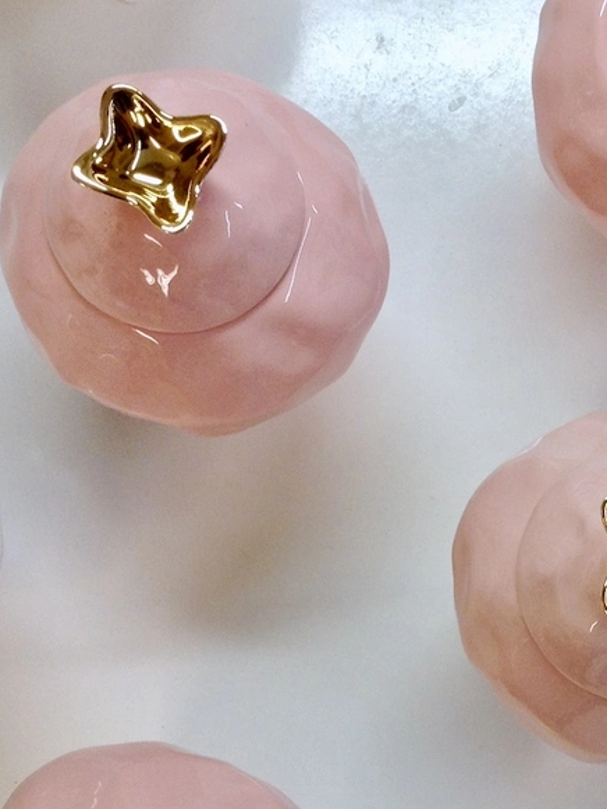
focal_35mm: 50
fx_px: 1169
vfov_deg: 37.4
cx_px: 369
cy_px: 595
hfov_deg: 29.0
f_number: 2.4
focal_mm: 3.3
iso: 32
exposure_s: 1/40
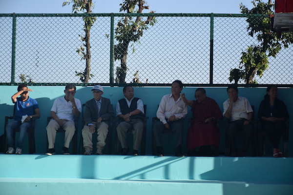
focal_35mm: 120
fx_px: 977
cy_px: 98
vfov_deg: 11.4
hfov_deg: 17.1
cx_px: 146
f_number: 5.3
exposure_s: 1/1250
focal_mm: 80
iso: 400
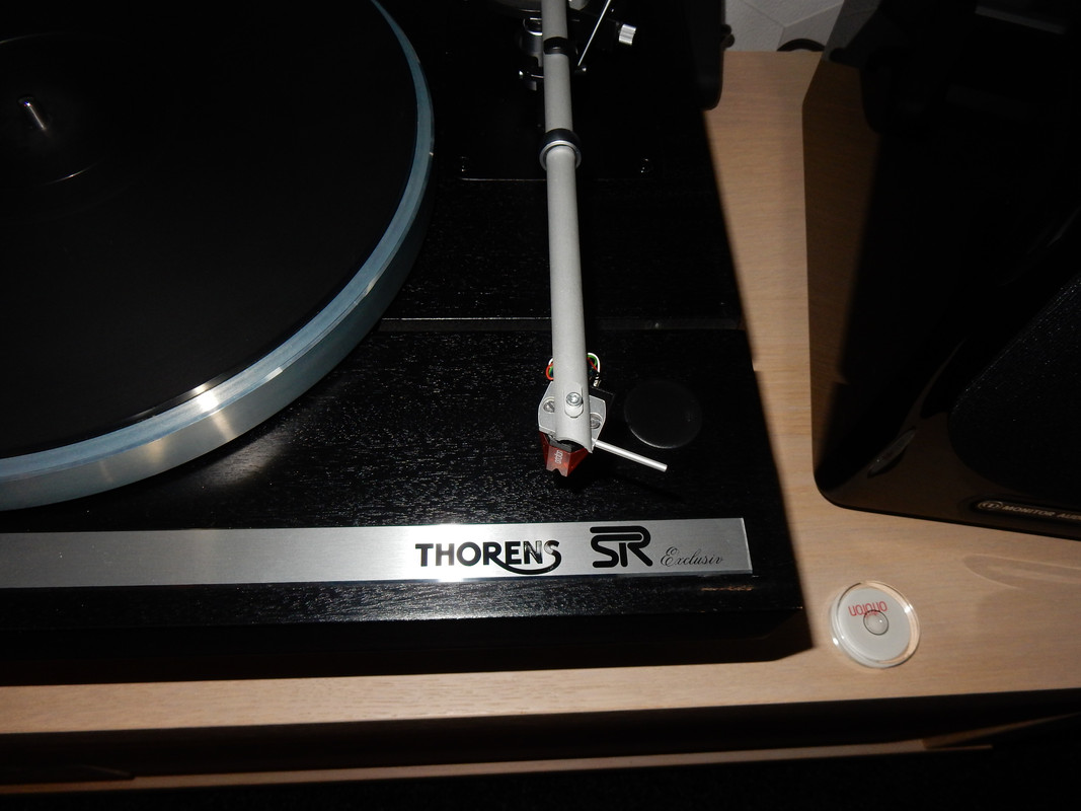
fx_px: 781
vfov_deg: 54.9
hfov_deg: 69.4
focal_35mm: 25
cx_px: 540
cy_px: 406
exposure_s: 1/30
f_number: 3.7
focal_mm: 4.5
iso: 200
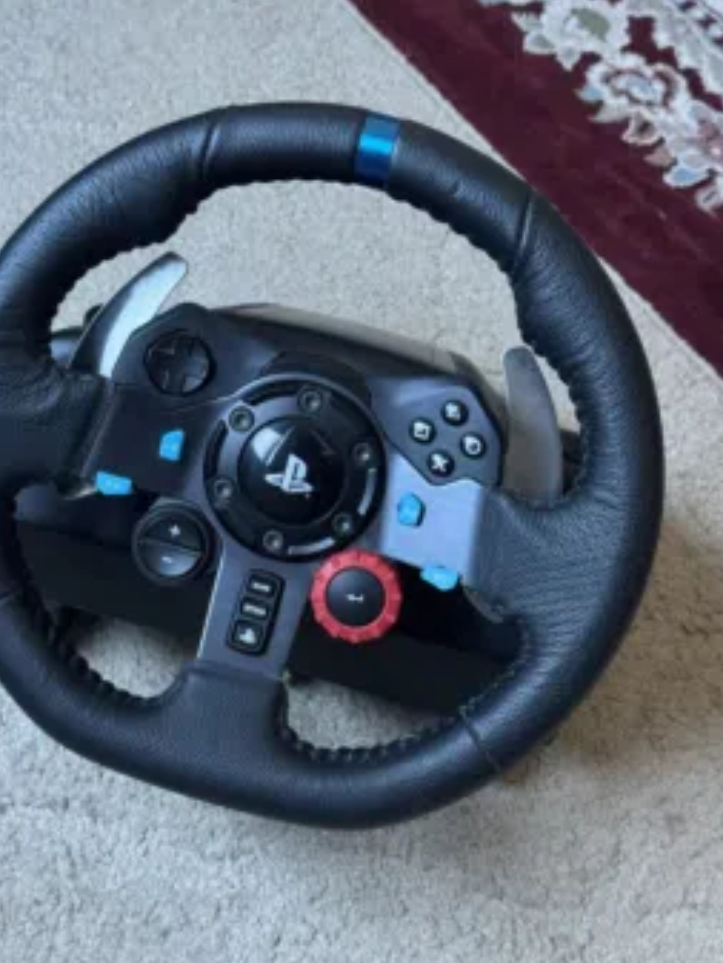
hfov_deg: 25.7
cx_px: 314
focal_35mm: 57
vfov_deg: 33.8
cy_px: 454
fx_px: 1586
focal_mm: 6.76
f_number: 1.78
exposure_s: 1/40
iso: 500
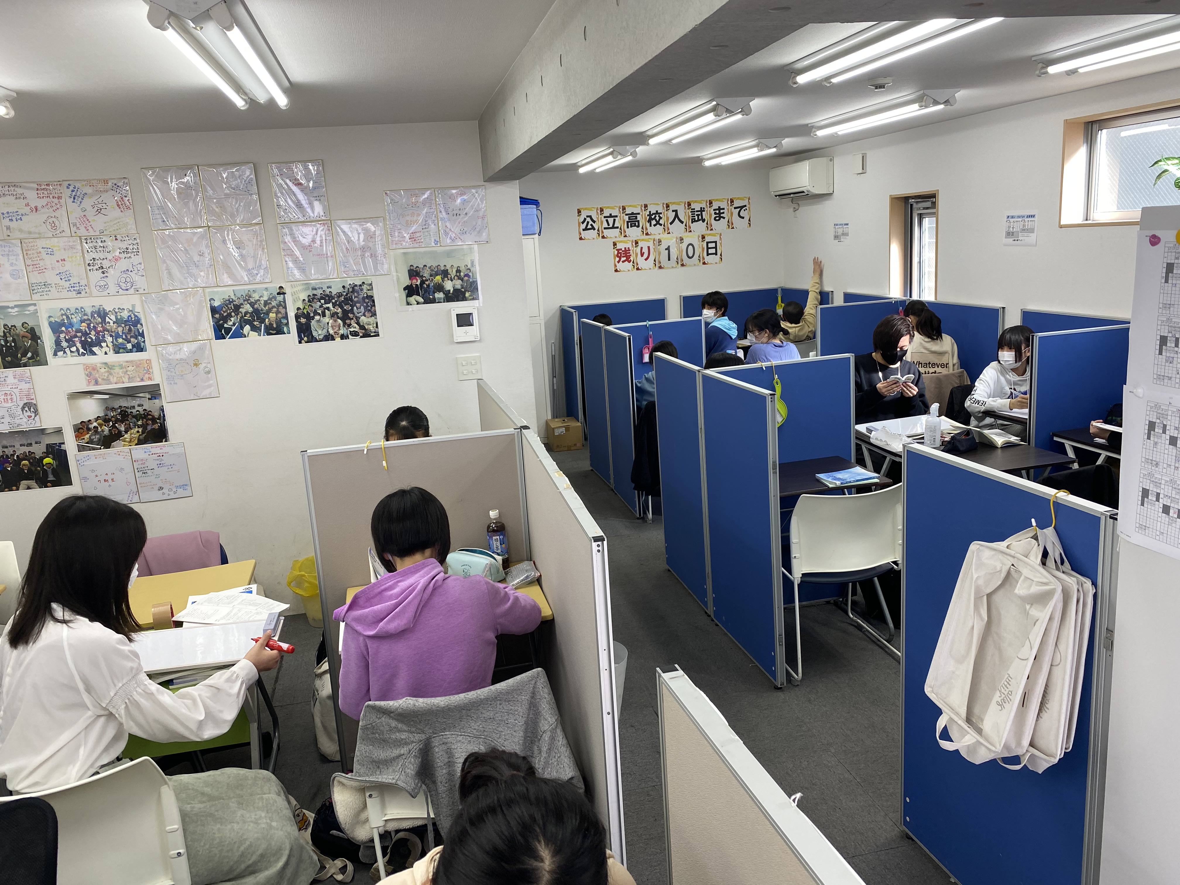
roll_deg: +3.3
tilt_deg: -12.1
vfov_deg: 53.1
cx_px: 590
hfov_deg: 67.3
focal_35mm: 26
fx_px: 886
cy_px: 442
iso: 50
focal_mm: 4.25
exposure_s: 1/100
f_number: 1.8
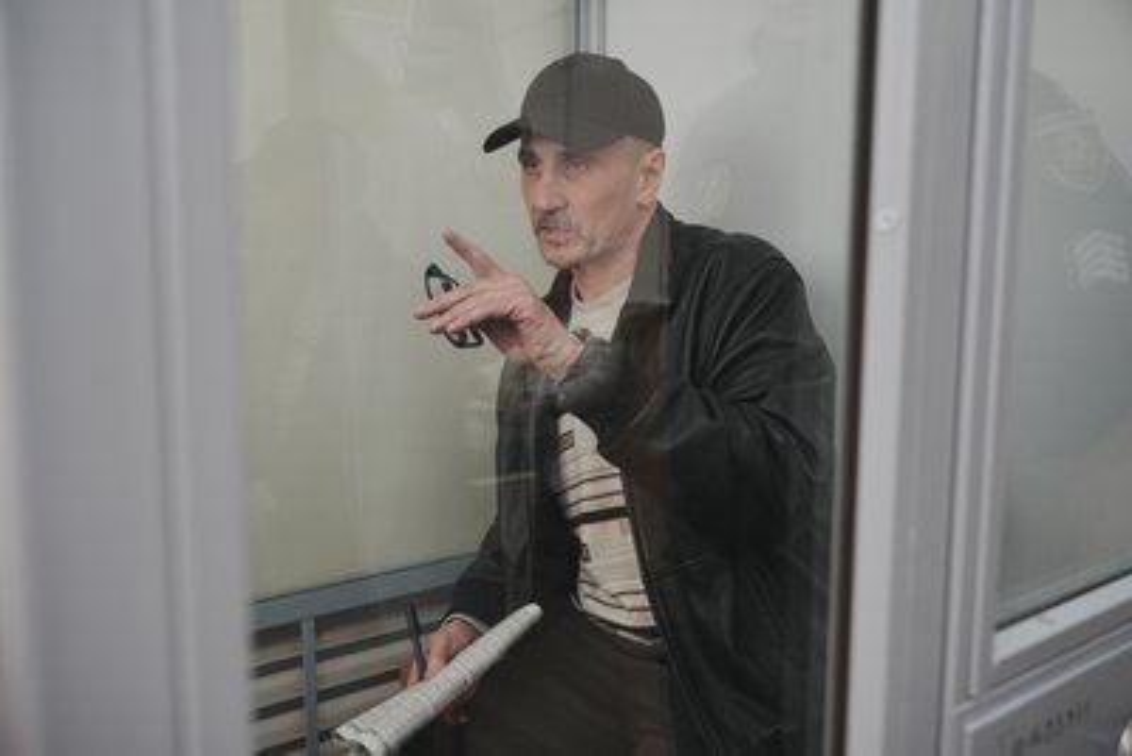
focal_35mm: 31
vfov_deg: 42.4
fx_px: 975
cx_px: 566
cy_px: 378
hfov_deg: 60.3
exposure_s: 1/400
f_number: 4
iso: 1600
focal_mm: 31
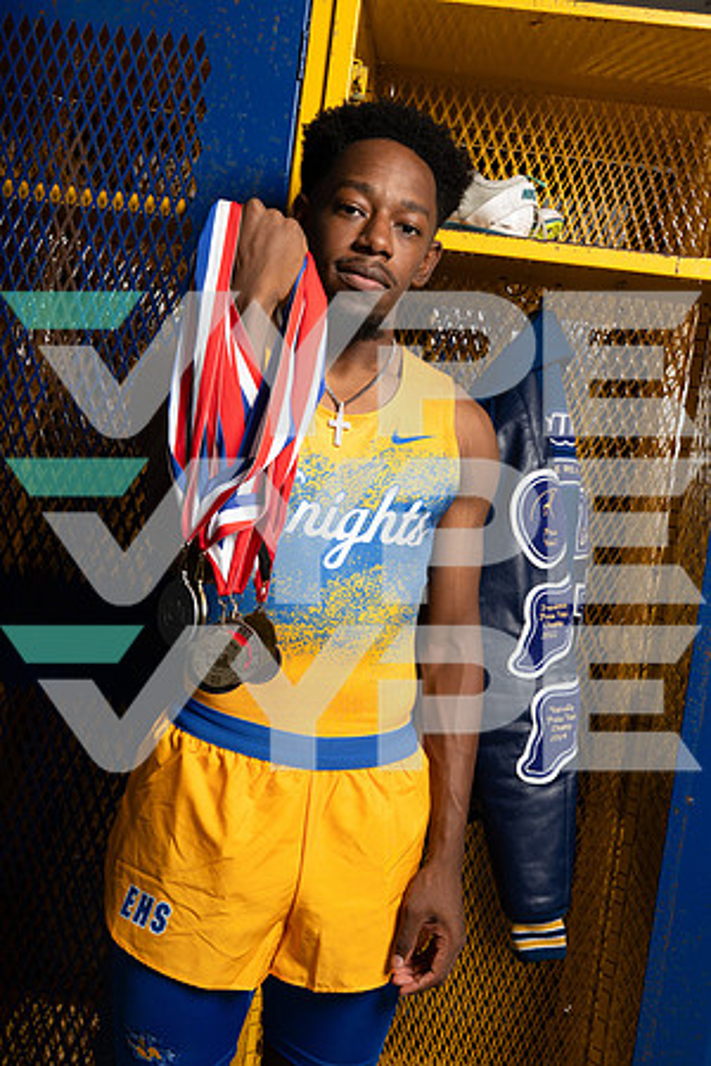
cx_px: 356
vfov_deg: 46.4
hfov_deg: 31.9
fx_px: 1244
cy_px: 533
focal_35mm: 42
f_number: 8
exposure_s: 1/250
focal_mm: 42
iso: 125
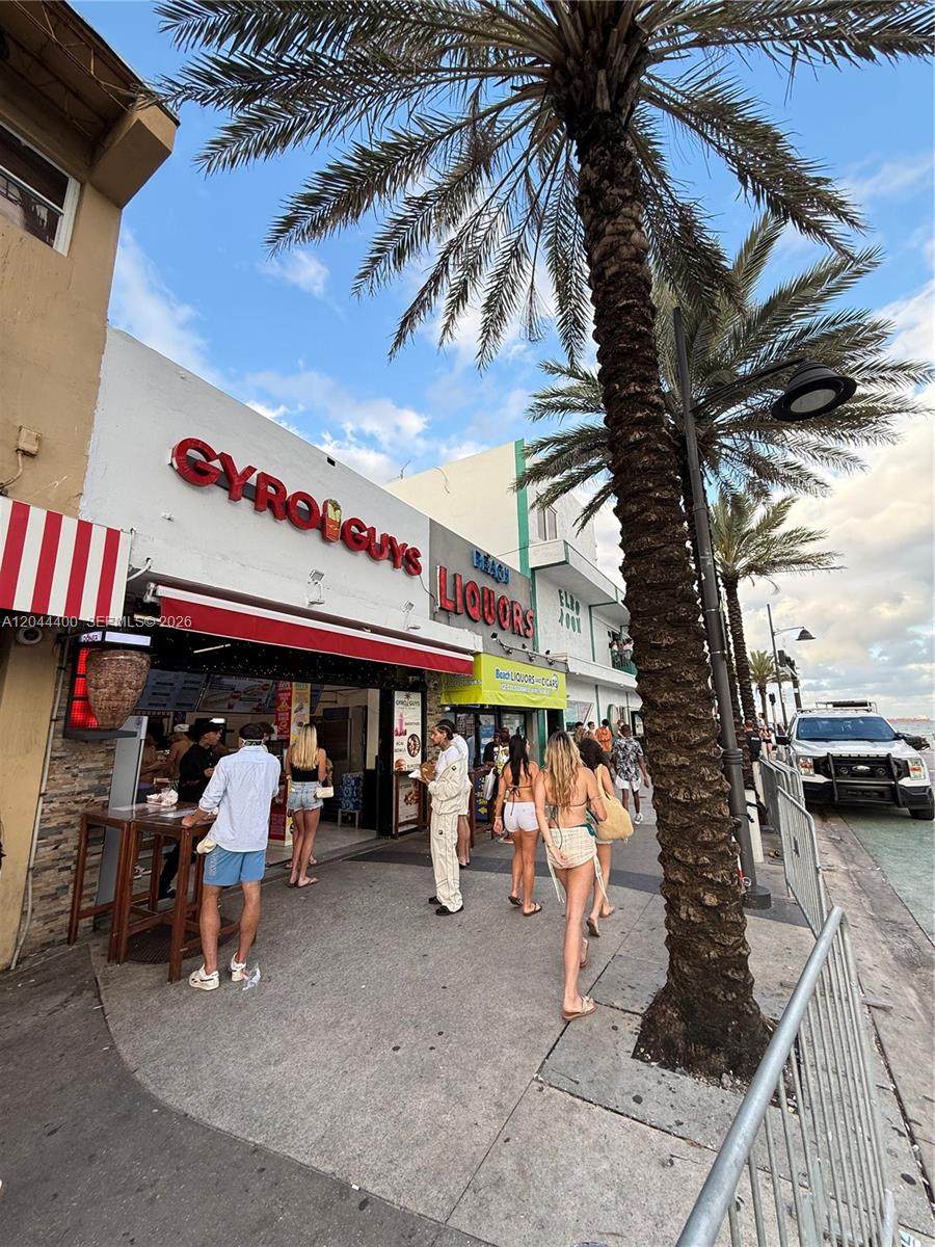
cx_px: 468
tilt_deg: +12.2
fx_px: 504
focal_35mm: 14
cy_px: 624
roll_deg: +0.3
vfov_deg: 102.1
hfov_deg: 85.7
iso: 64
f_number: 2.2
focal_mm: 2.22
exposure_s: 1/249
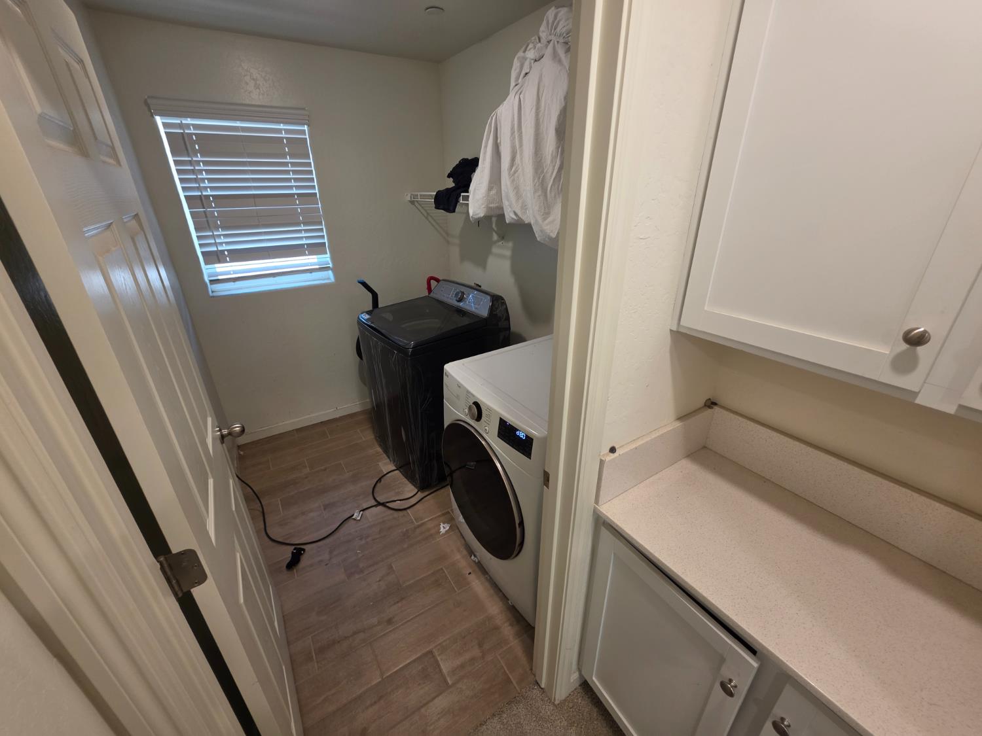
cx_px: 491
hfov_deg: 106.2
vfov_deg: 89.9
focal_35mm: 13
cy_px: 368
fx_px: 369
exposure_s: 1/120
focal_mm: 2.2
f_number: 1.9
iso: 160
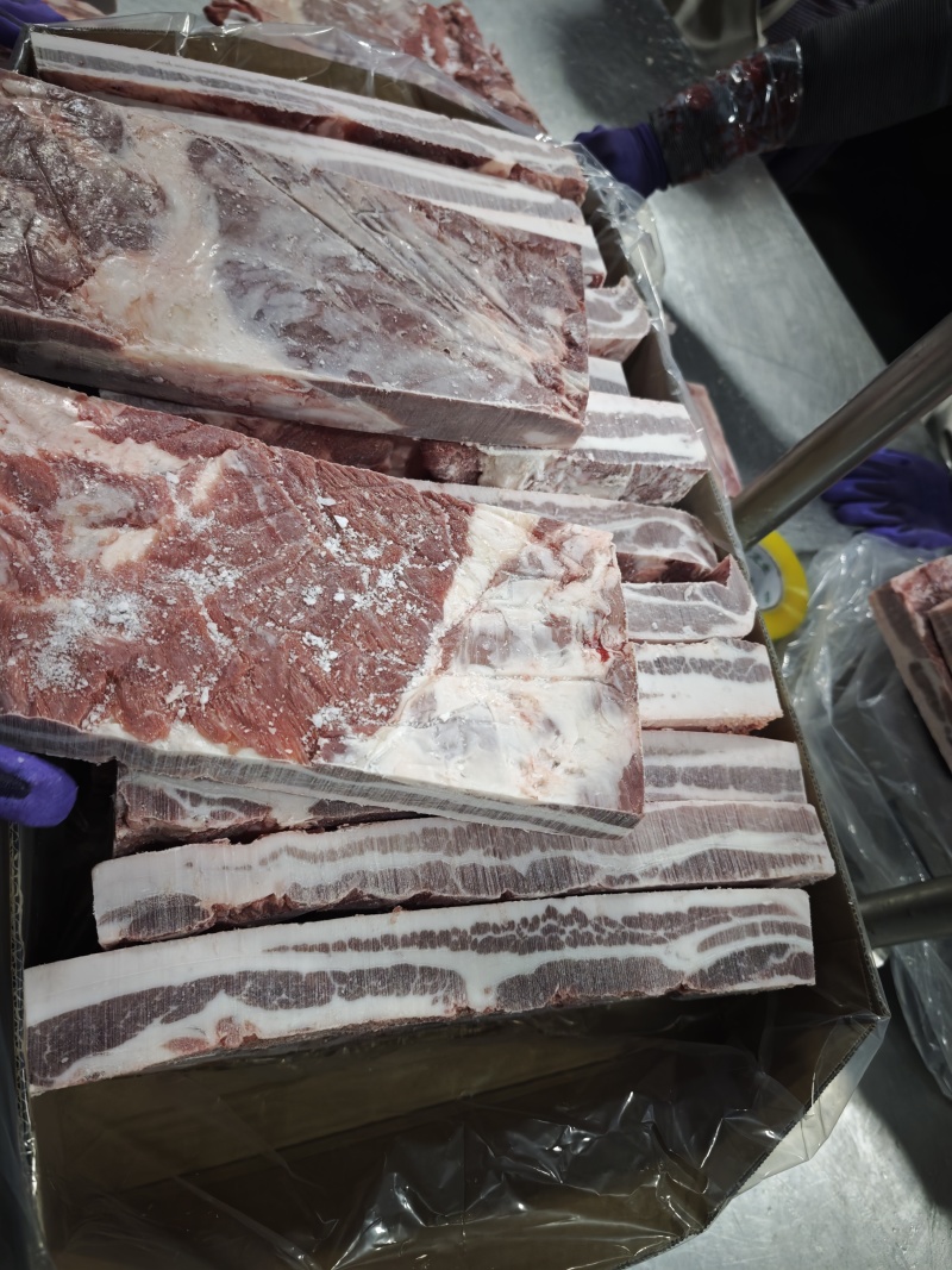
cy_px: 635
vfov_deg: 73.9
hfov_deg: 58.9
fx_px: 844
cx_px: 476
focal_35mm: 23
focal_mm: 6.55
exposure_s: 1/240
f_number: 1.62
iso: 2000
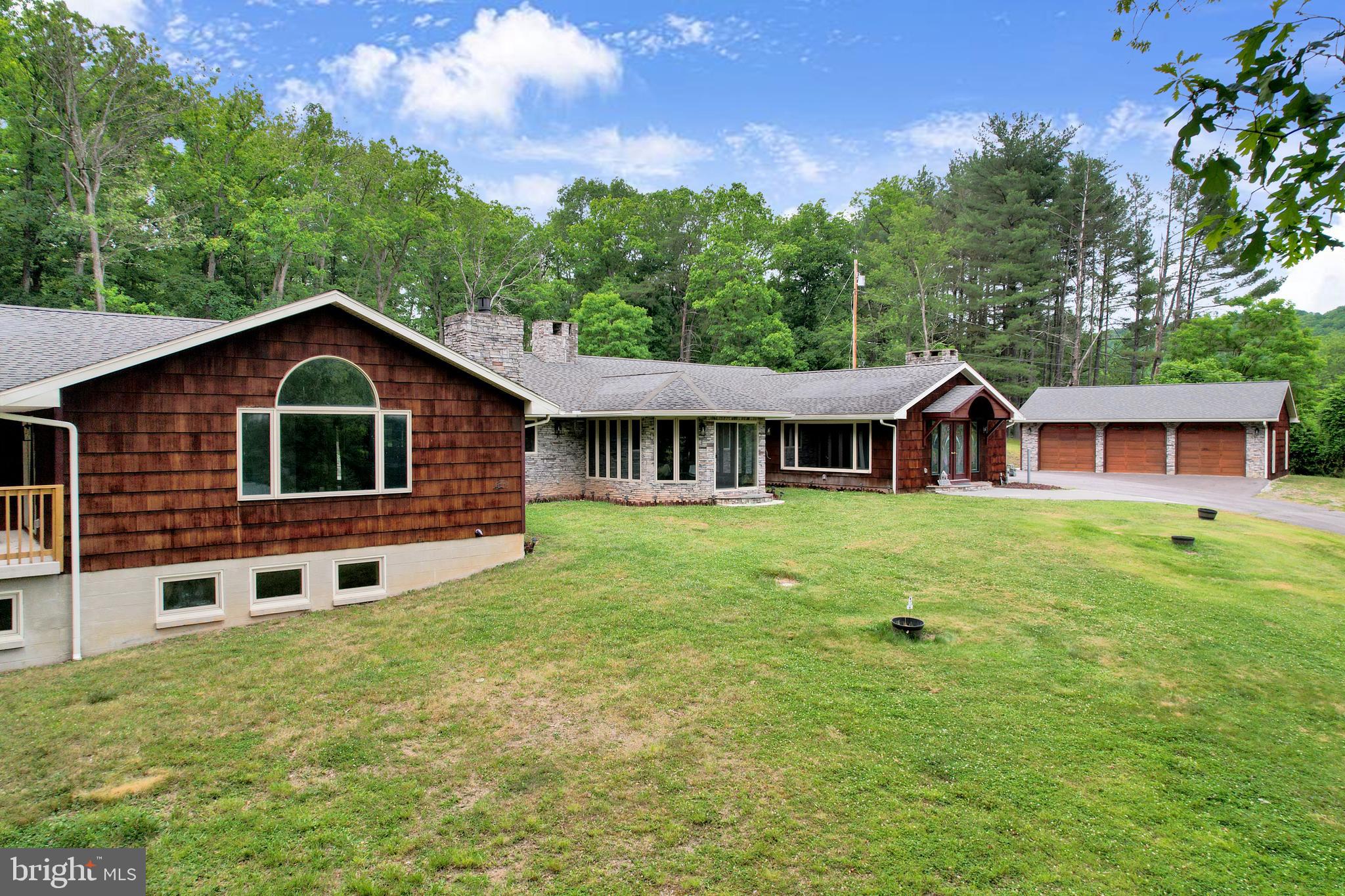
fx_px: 822
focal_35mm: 22
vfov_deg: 57.2
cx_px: 672
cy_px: 448
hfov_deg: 78.6
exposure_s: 1/125
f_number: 2.8
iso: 100
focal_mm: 8.38
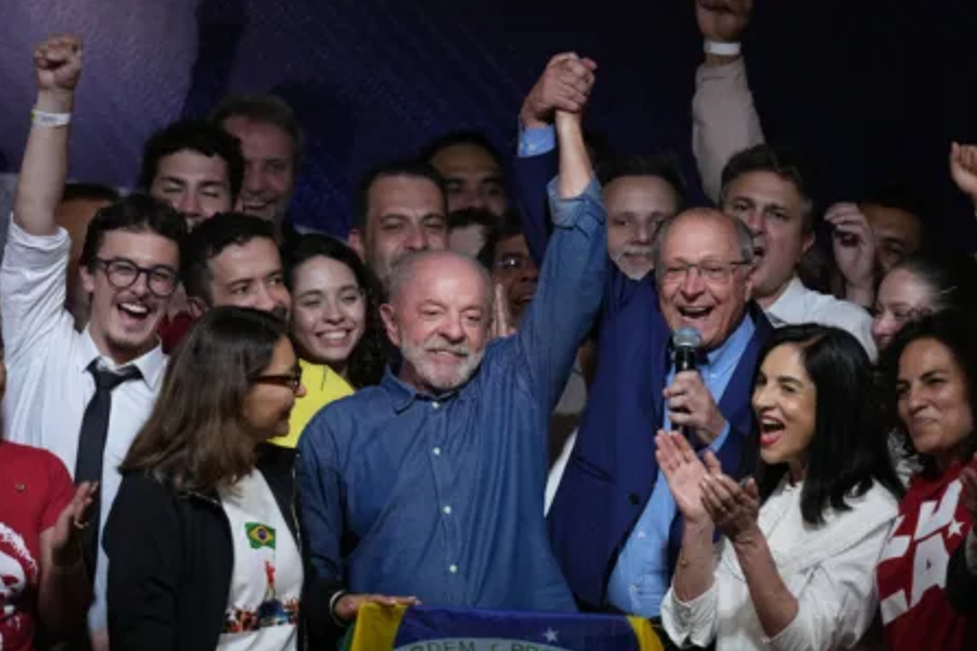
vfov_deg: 3.4
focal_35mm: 403
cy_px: 326
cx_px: 487
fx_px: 10936
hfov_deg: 5.1
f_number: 2.8
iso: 2000
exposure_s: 1/500
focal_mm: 400
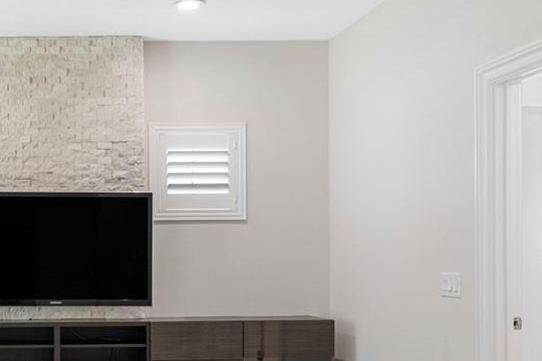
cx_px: 25
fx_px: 707
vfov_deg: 28.3
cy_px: 266
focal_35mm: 47
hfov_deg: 38.2
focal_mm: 16
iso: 800
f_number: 8
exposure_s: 1/125
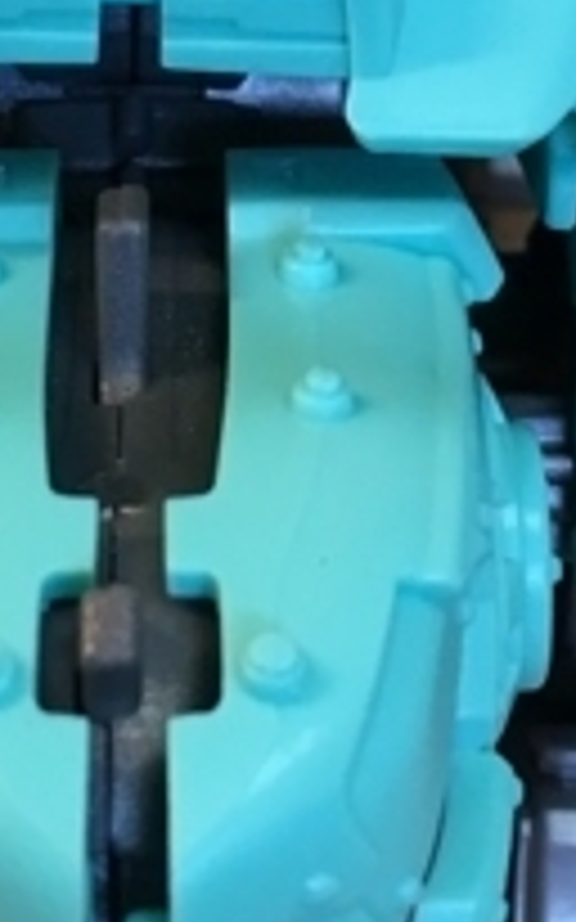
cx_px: 248
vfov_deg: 16.7
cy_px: -166
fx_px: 3016
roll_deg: -3.5
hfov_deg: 10.9
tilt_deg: -26.0
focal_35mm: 120
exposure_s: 1/30
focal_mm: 4.15
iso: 64
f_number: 2.2
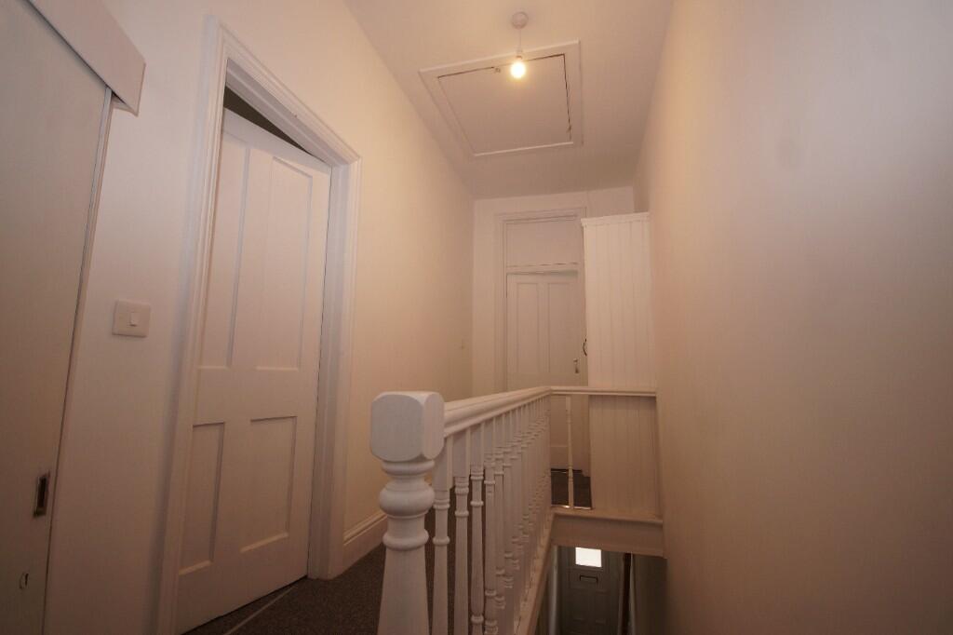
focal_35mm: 15
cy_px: 318
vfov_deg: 77.3
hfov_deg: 100.4
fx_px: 397
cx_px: 476
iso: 320
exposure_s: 1/60
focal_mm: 10
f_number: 4
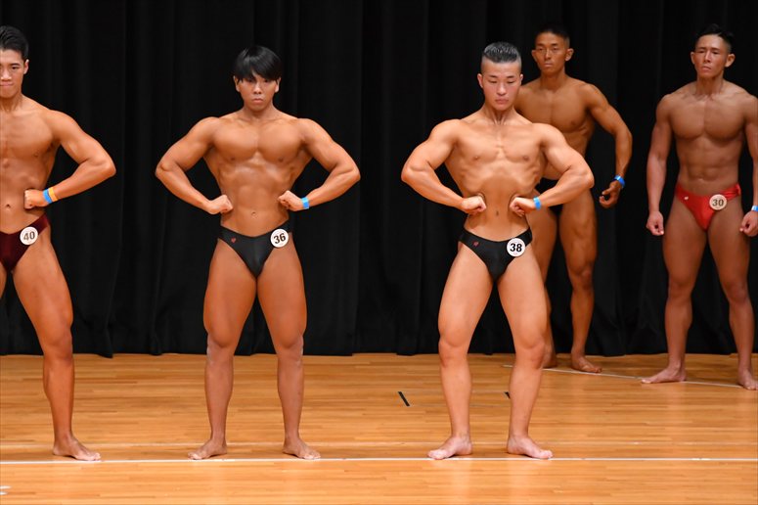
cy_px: 252
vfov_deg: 5.1
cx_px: 379
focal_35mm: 270
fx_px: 5682
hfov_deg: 7.6
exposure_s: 1/400
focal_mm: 180
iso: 4000
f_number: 5.6
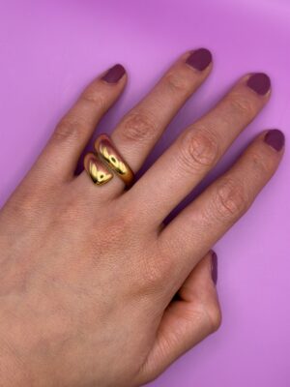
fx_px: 536
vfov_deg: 39.7
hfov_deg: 30.3
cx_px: 145
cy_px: 194
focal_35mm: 48
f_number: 1.78
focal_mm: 6.76
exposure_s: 1/149
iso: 50
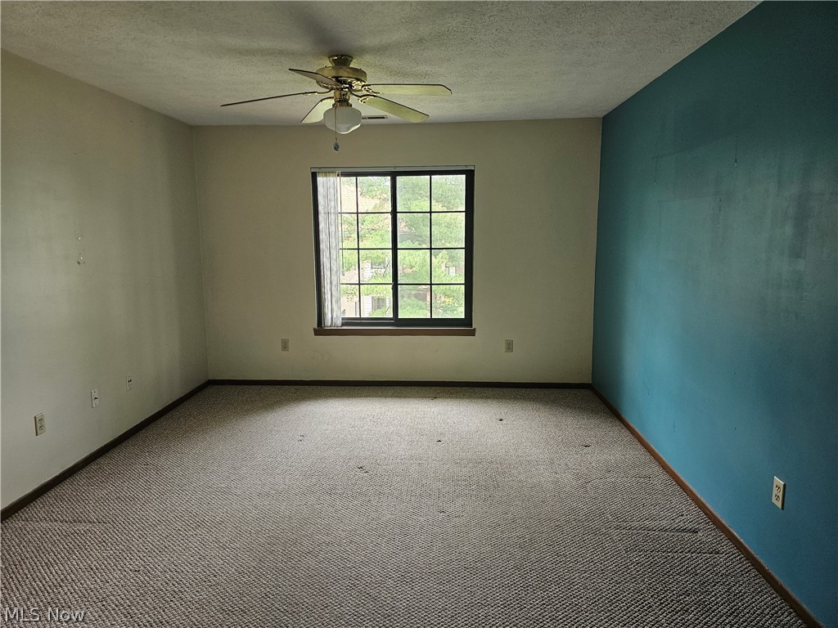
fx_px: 557
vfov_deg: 58.9
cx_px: 419
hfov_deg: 73.9
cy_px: 314
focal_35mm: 23
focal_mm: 6.3
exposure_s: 1/138
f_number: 1.7
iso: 250
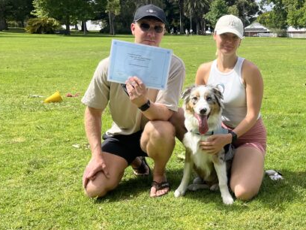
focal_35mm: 49
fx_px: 433
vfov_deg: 29.5
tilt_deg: -5.1
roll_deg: -0.3
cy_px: 83
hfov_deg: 36.7
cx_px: 269
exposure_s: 1/3049
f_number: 1.6
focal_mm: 5.1
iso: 50
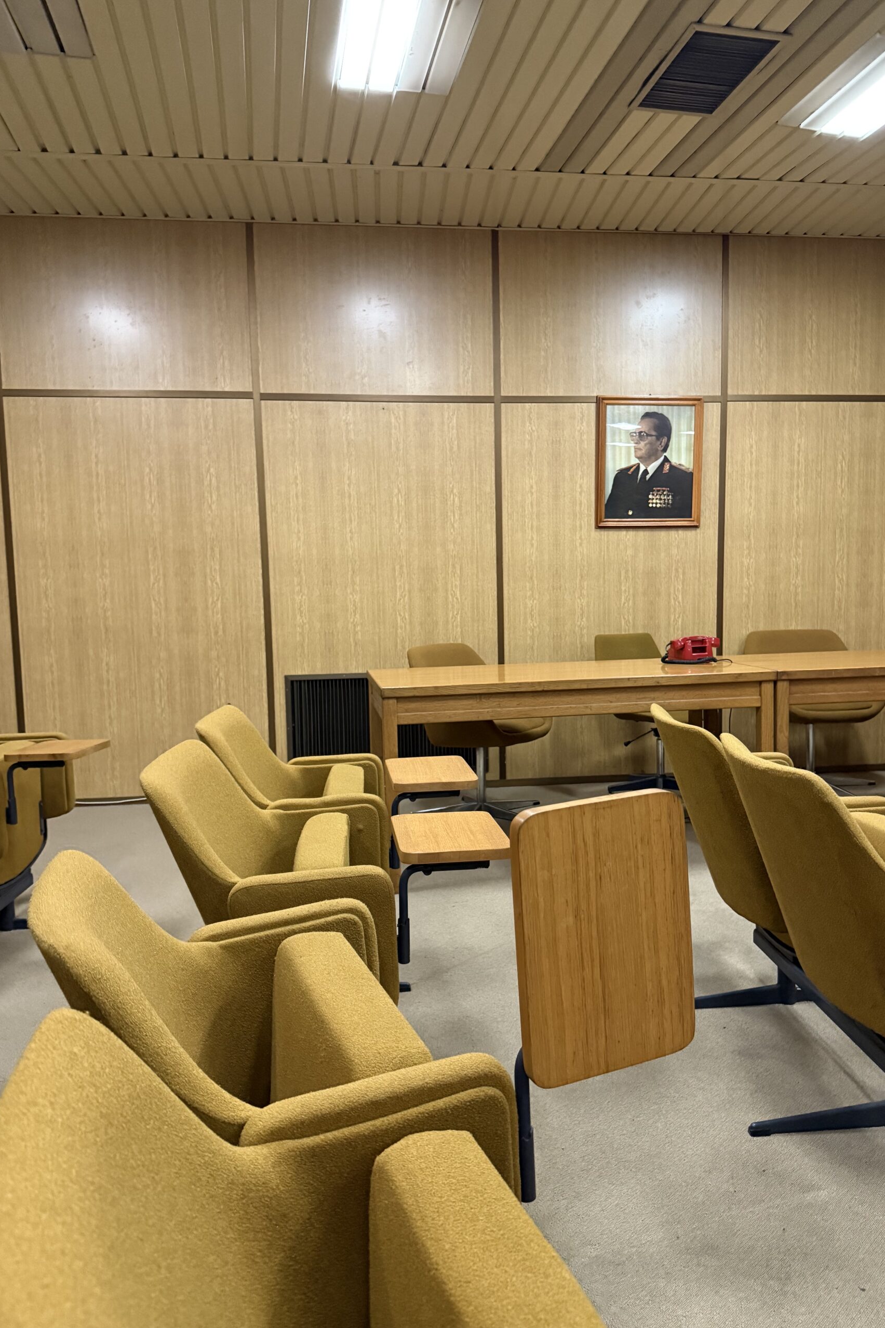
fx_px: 922
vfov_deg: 71.5
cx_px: 487
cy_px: 665
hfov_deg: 51.2
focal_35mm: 25
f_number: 1.78
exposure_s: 1/50
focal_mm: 6.76
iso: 800
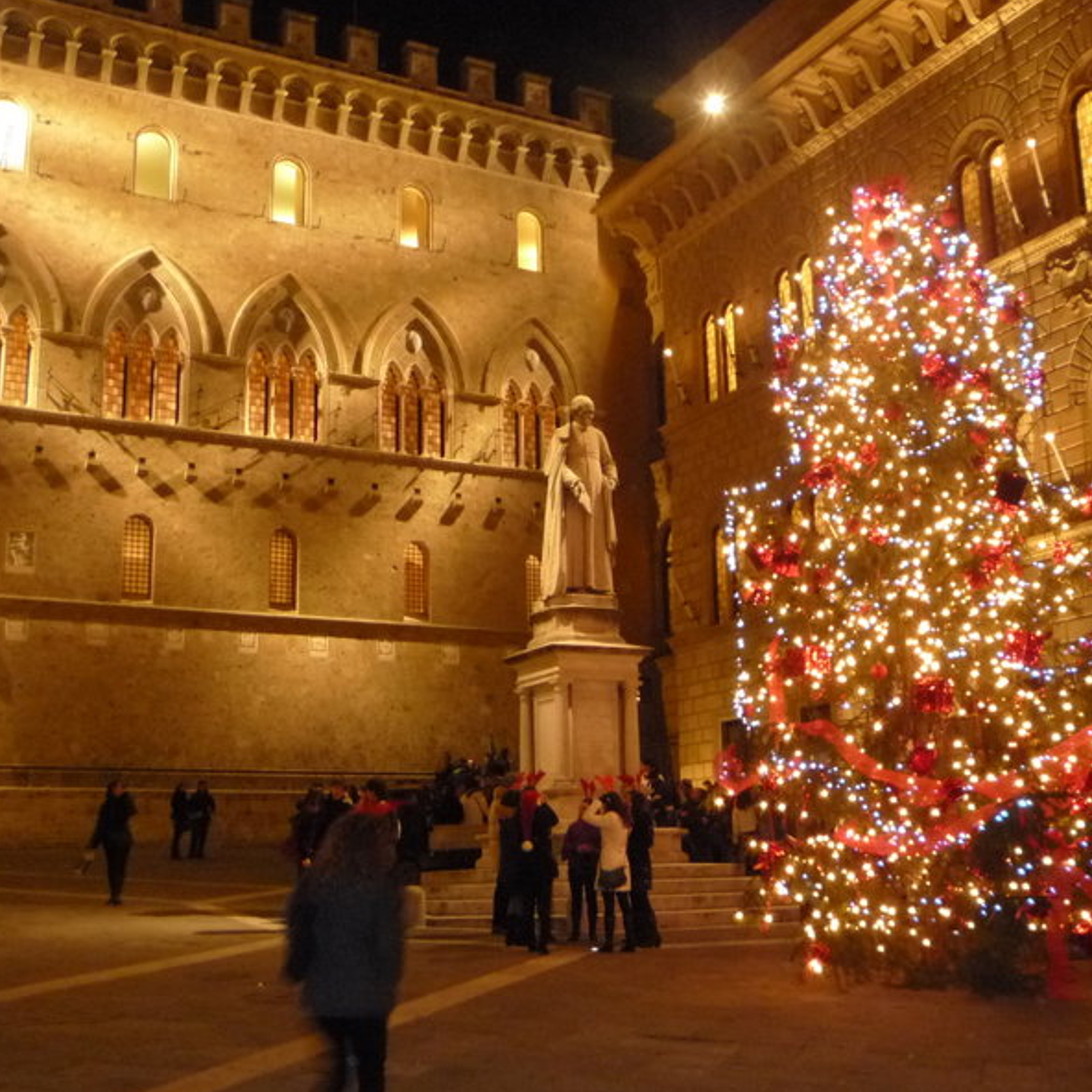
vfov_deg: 39.2
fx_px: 1535
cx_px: 596
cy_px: 546
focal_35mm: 43
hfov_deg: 39.1
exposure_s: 1/8
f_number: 3.3
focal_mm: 5.2
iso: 400
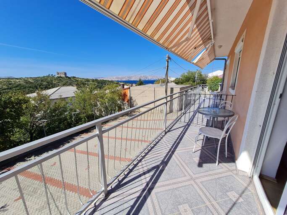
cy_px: 108
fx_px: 108
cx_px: 144
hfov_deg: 106.2
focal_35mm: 13
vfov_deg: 89.9
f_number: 2.2
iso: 50
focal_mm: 1.74
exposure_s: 1/1484
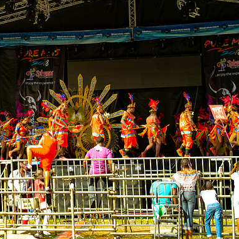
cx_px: 65
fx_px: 859
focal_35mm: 110
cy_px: 119
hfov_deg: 15.8
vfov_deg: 15.8
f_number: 5.6
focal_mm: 85
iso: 160
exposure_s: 1/200
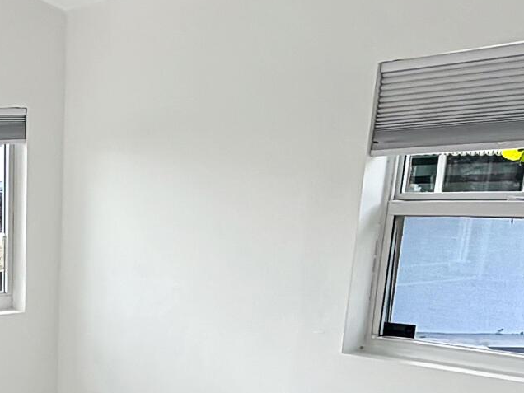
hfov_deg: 26.0
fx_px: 999
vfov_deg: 20.4
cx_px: -120
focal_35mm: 66
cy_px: 508
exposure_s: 1/121
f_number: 2.2
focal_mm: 2.22
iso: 64
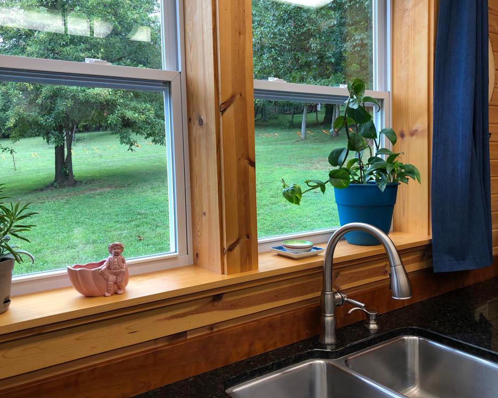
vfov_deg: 48.5
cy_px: 194
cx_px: 234
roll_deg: +1.7
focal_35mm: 30
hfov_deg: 58.7
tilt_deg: -4.2
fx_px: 442
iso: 32
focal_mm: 3.99
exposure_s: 1/120
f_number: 1.8
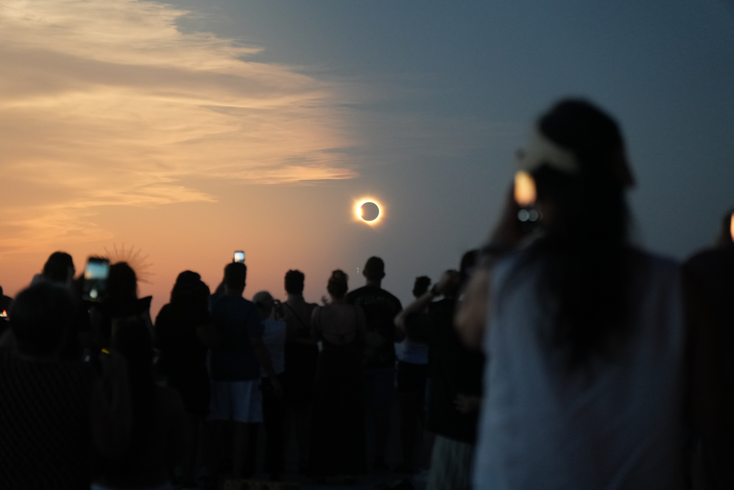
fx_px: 2141
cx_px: 367
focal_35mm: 105
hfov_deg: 19.5
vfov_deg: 13.0
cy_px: 245
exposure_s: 1/25
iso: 1600
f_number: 2.8
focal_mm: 70
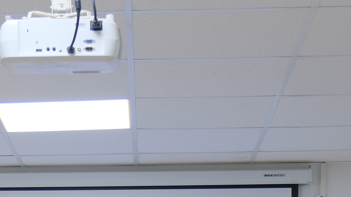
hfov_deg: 15.8
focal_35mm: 135
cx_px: 93
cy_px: 446
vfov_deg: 8.3
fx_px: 1256
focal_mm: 20.2
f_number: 4
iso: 400
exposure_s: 1/30
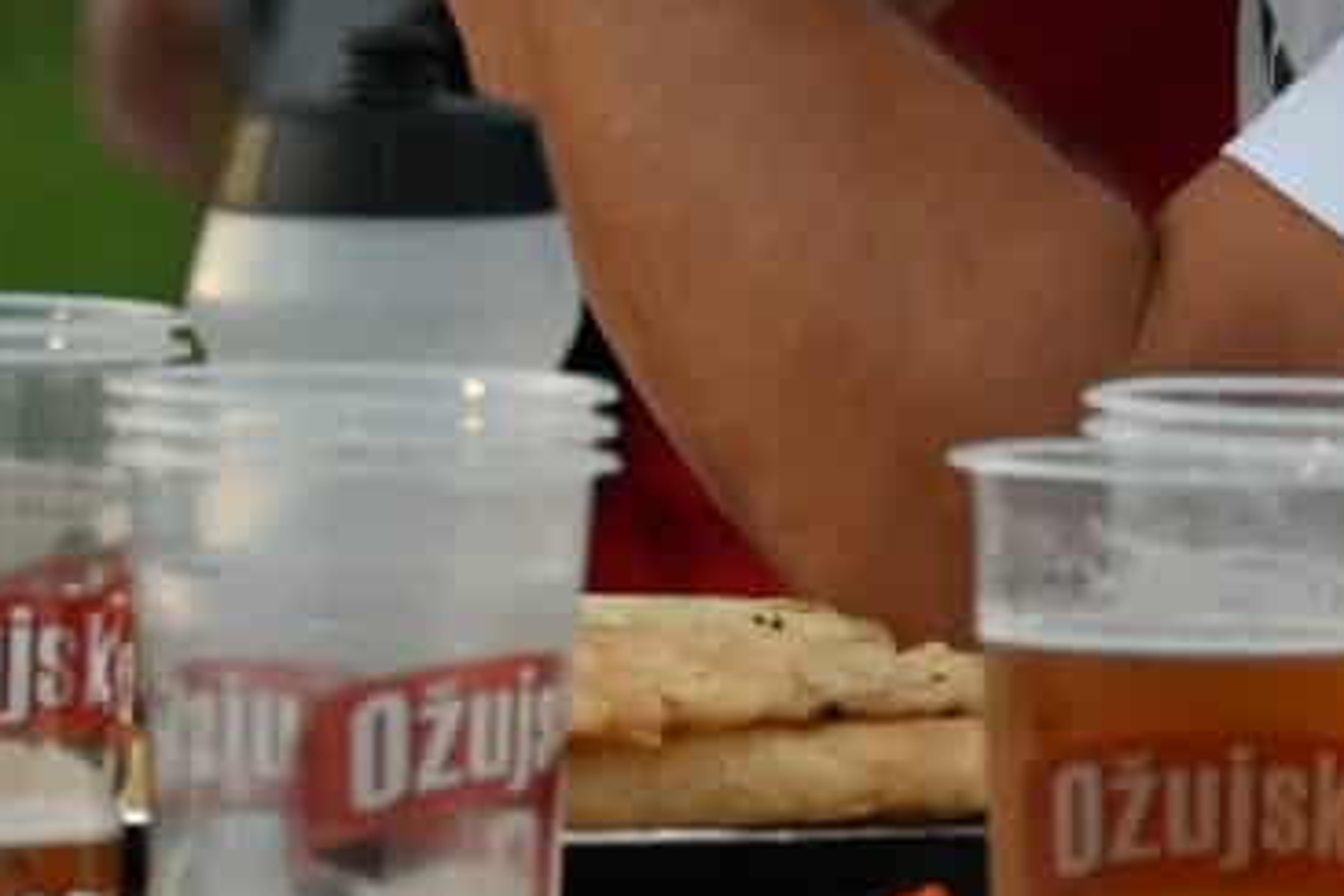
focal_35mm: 597
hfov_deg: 3.4
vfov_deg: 2.3
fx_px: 22286
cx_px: 1726
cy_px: -753
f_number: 5.6
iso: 800
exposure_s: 1/250
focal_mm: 90
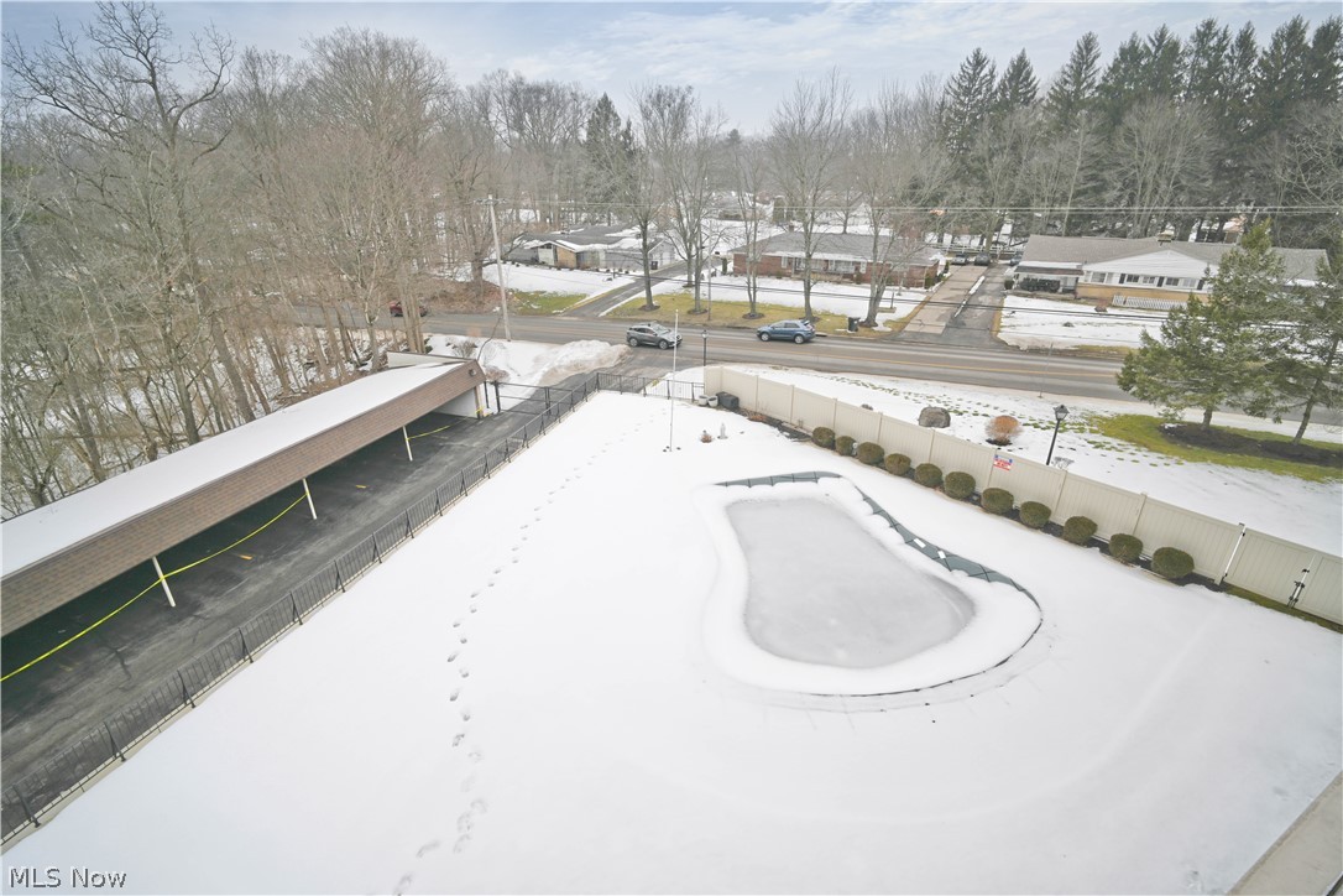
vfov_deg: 73.7
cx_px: 672
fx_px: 597
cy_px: 448
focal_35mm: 16
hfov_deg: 96.7
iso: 100
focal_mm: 16
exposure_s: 1/200
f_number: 9
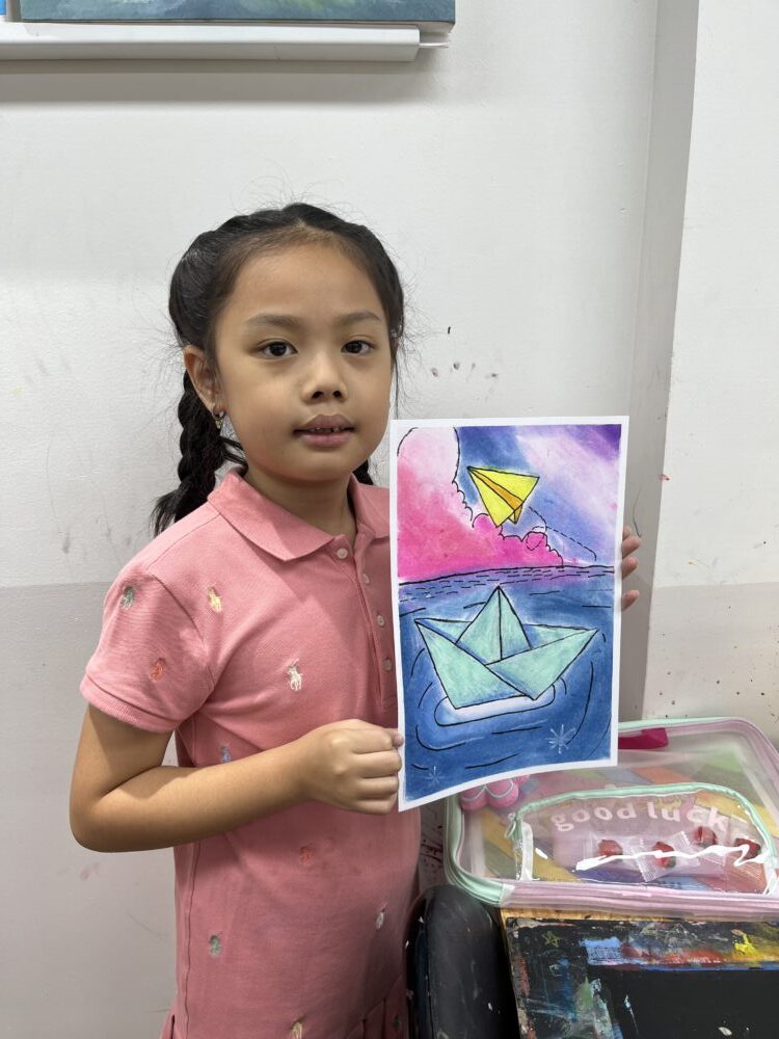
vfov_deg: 67.3
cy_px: 520
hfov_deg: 53.1
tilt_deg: -16.4
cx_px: 390
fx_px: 780
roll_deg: +1.4
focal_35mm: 26
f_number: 1.6
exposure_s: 1/116
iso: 32
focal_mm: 5.1
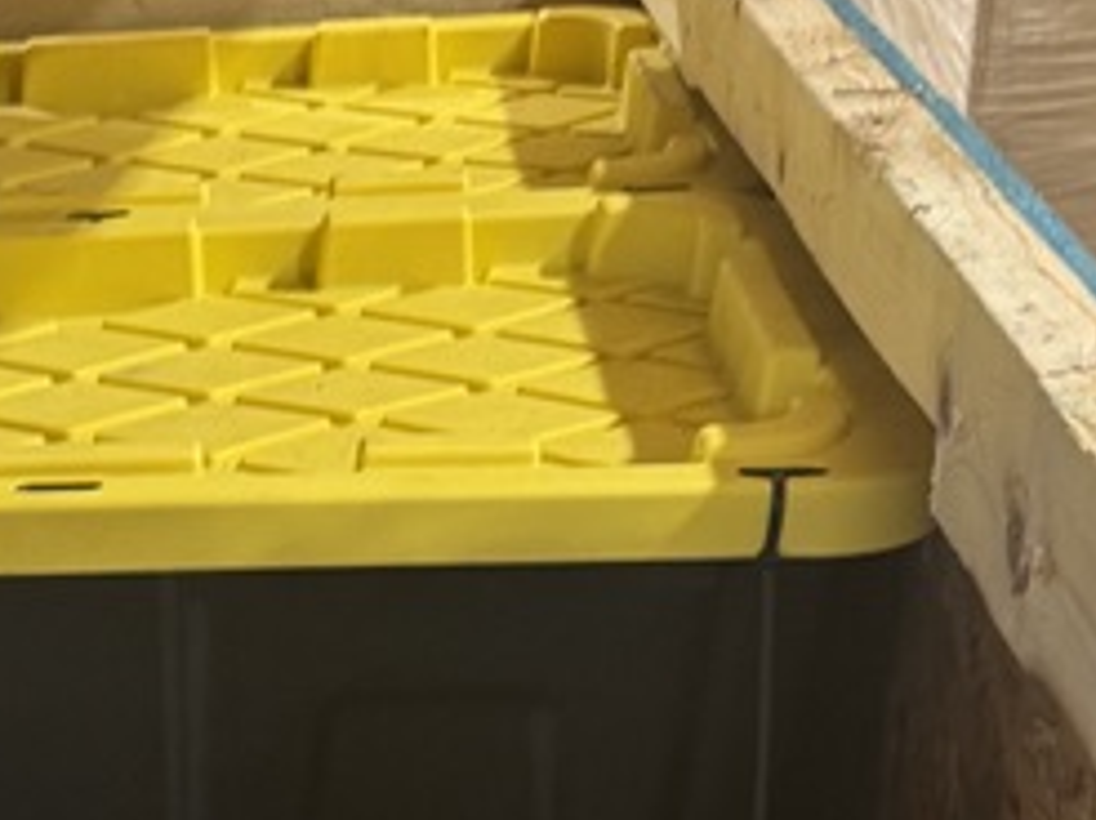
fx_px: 3163
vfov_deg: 12.4
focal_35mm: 100
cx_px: -254
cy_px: 1823
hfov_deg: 18.5
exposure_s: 1/60
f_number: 1.78
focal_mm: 6.76
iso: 200
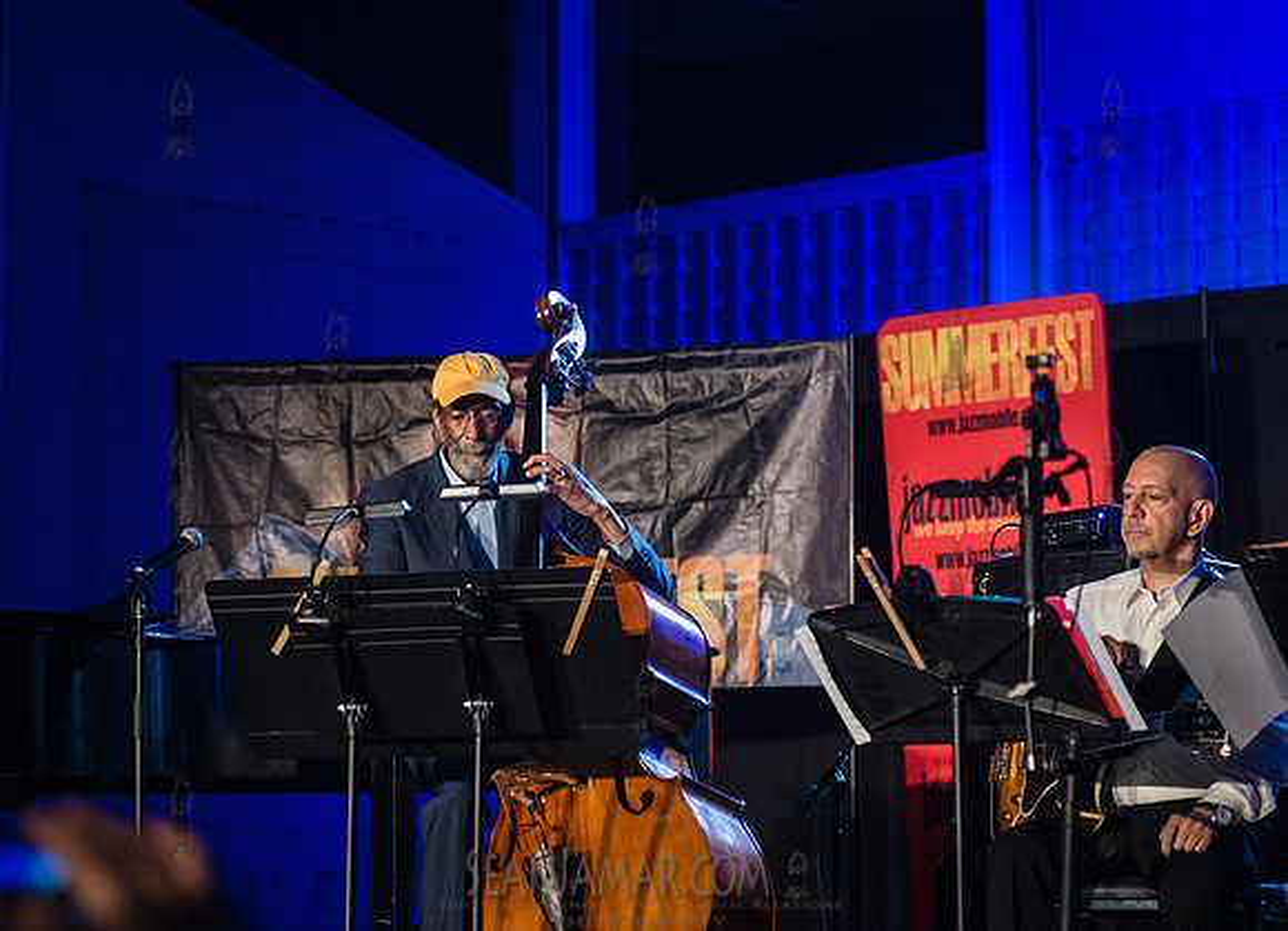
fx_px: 3310
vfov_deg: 16.0
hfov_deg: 22.0
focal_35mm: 90
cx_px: 570
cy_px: 452
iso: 4000
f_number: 4
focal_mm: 80
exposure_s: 1/640
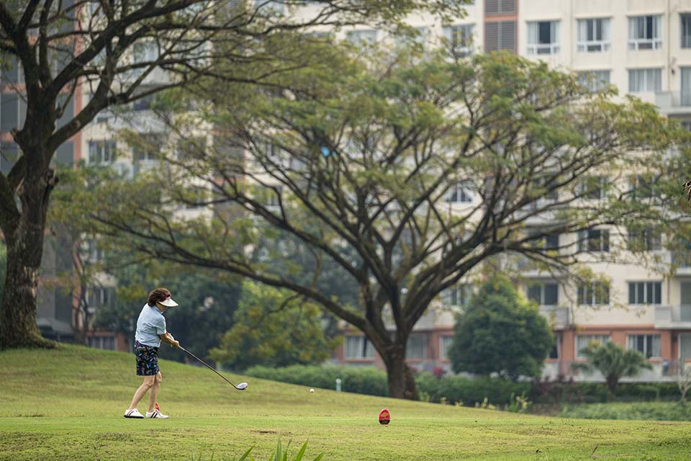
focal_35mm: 200
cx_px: 346
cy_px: 230
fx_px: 3839
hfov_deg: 10.3
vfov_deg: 6.9
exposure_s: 1/2000
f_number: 2.8
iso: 250
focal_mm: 200
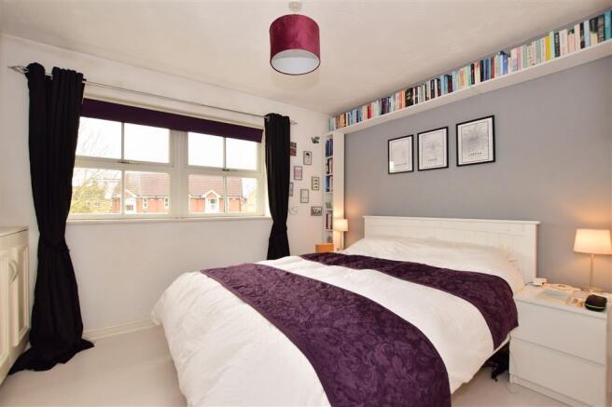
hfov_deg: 100.4
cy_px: 204
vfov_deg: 77.3
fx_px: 255
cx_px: 306
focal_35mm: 15
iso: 400
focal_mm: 10
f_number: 7.1
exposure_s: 1/50
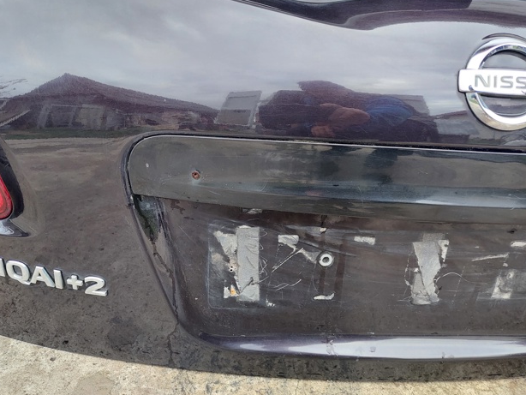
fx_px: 380
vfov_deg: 54.9
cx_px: 256
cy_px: 195
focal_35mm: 25
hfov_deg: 69.4
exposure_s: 1/50
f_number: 1.8
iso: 250
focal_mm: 5.23
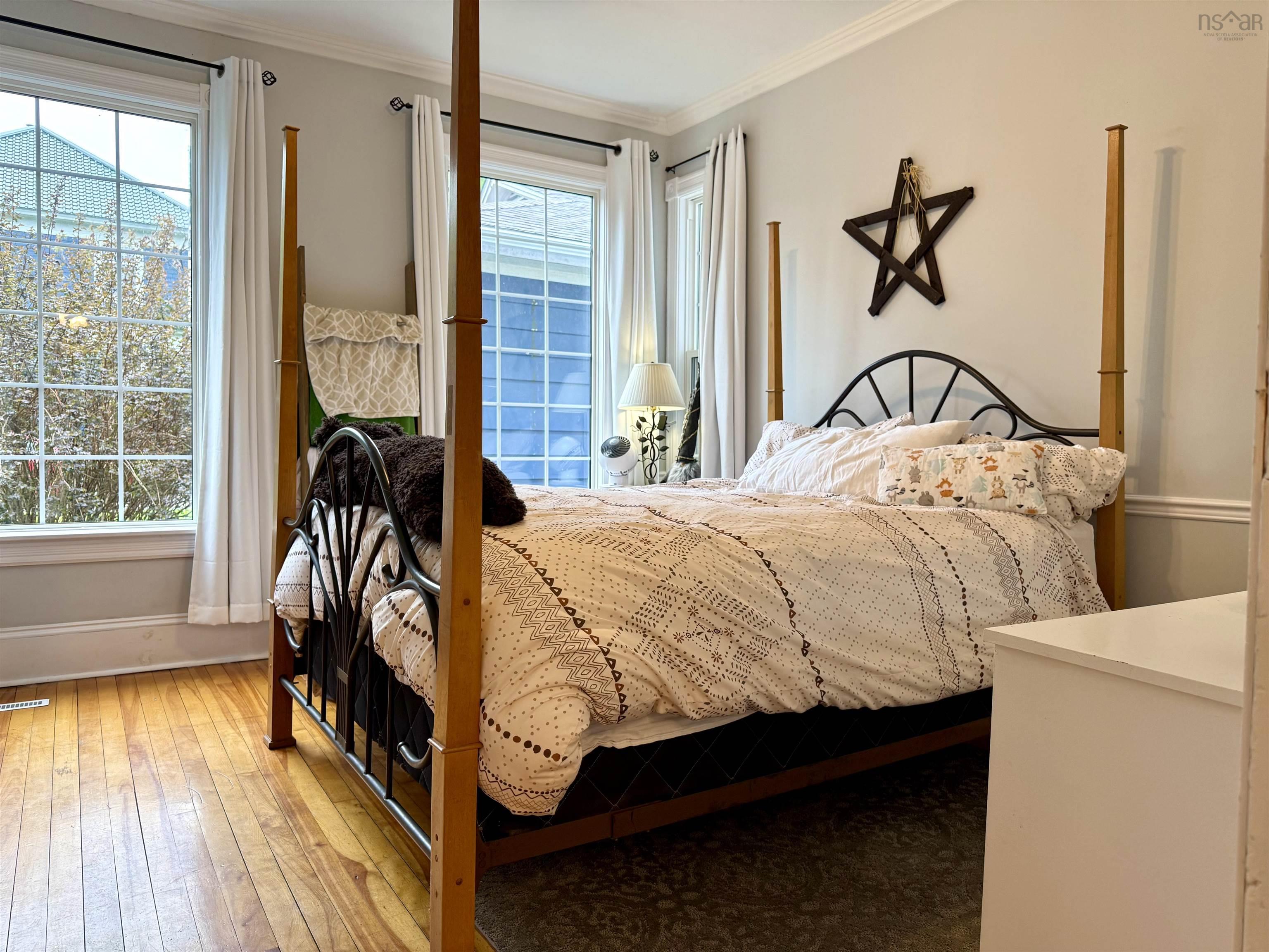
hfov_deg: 71.6
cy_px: 476
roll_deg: -1.0
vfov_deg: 56.8
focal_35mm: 24
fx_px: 880
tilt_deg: -2.1
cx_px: 634
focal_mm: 6.76
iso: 100
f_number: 1.78
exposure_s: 1/120
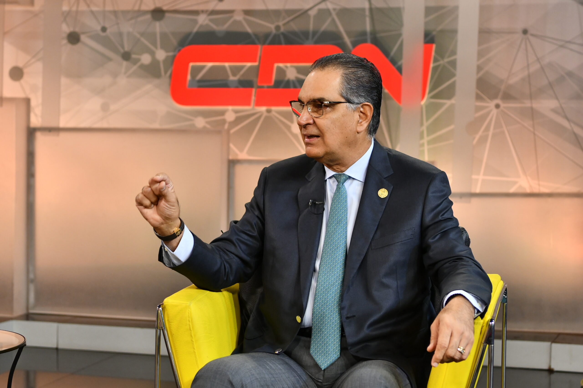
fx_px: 1262
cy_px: 194
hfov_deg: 26.0
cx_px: 292
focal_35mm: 78
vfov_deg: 17.5
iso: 1000
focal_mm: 52
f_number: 3.5
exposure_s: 1/160
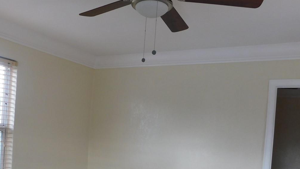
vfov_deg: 28.9
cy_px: 140
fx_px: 318
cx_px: 129
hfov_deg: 50.3
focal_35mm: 40
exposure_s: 1/50
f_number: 3
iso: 125
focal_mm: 4
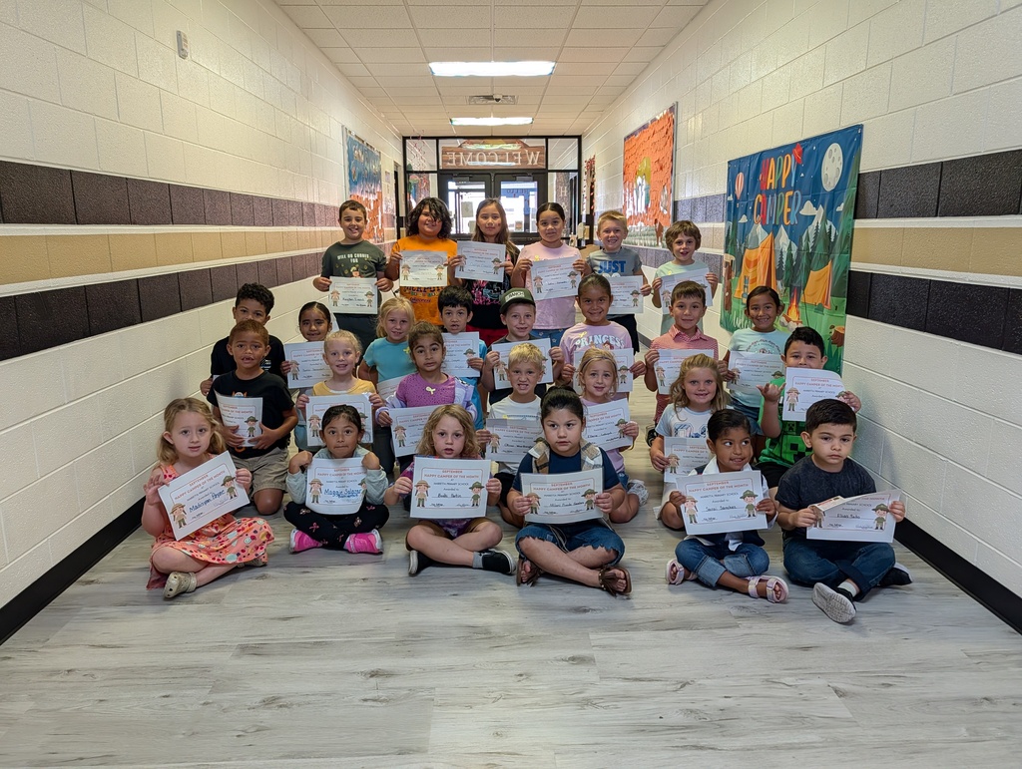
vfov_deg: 56.9
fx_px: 710
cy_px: 384
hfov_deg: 71.5
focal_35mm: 24
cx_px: 511
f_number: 1.68
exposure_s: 1/64.5
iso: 161
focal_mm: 6.9
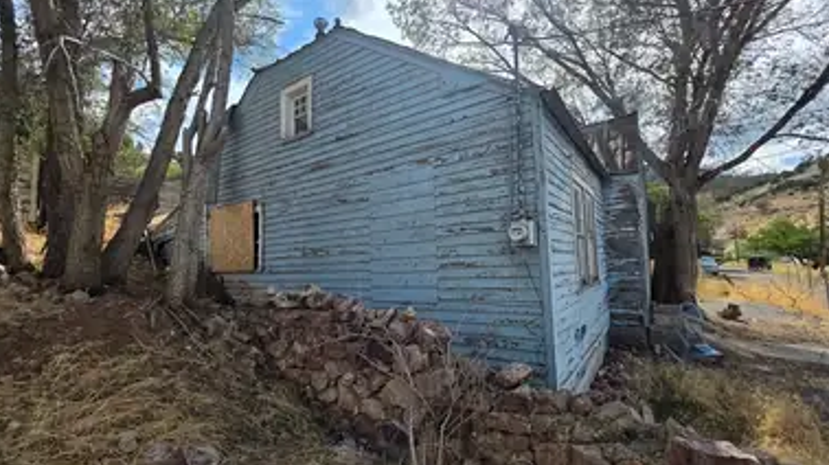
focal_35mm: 15
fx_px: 329
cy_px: 235
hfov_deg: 103.0
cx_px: 417
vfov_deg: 70.4
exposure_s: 1/1728
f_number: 1.9
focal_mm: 2.2
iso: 32
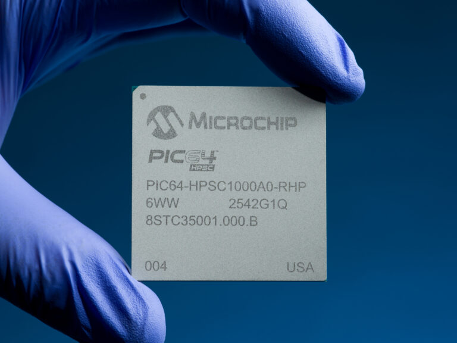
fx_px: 1241
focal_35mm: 94
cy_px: 172
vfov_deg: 15.7
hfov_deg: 20.9
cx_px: 228
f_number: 16
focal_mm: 120
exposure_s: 1/1250
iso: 100
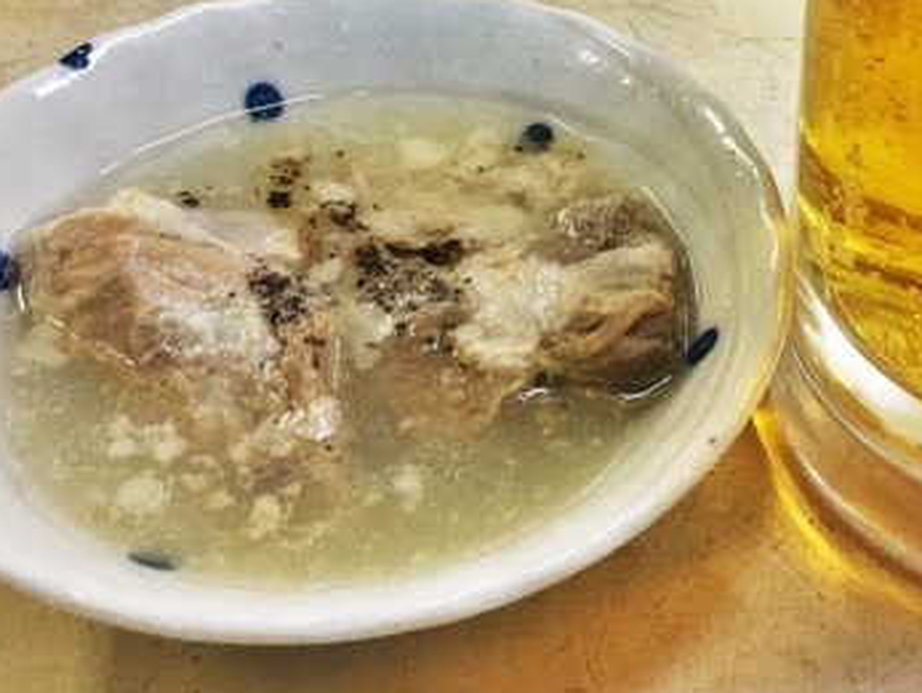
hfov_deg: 28.0
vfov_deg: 21.0
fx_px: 1786
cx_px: 799
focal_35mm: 67
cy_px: -37
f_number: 2.2
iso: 40
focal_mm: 4.15
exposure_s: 1/30
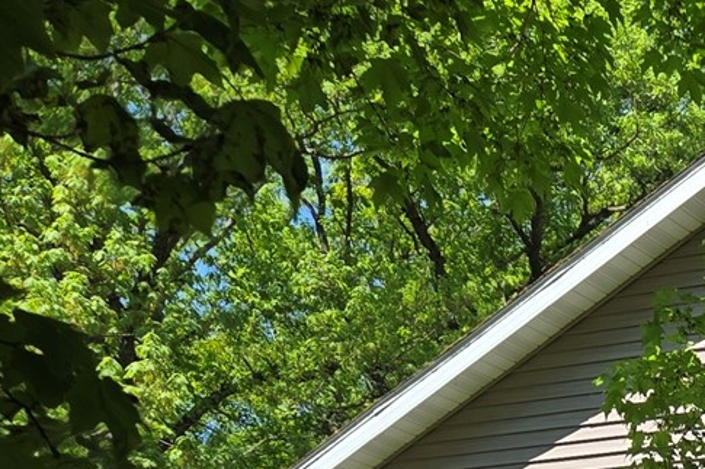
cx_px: 1054
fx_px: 1977
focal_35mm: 101
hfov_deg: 18.1
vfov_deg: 11.8
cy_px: 1002
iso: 25
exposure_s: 1/742
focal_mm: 5.4
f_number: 1.8
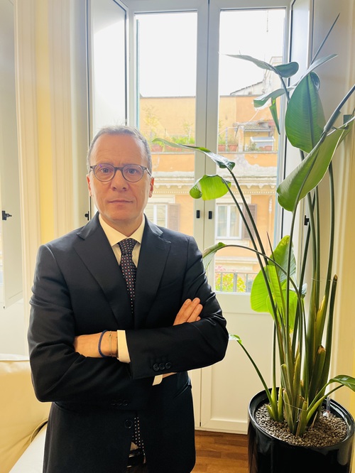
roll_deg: -0.4
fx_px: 355
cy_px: 236
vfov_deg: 67.3
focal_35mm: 26
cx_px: 178
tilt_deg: -7.2
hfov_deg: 53.1
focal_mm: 5.1
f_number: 1.6
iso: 64
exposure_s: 1/121
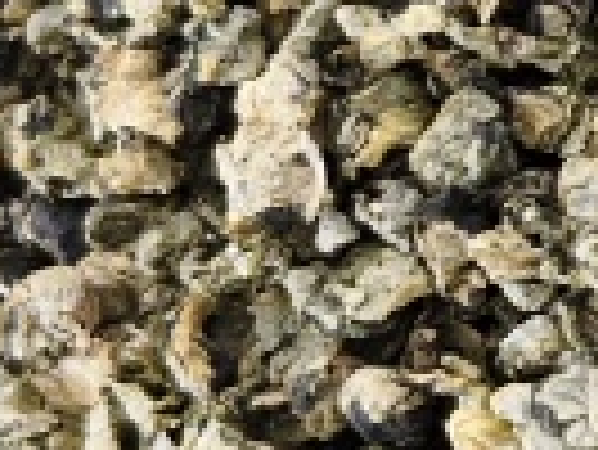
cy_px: -11
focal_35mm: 184
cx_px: 1102
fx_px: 3182
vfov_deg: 8.0
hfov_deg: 10.1
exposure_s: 1/100
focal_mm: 5.56
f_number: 1.88
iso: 677
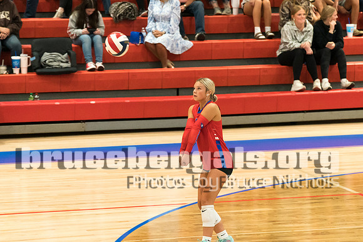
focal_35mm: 197
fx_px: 1986
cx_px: 206
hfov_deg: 10.4
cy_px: 155
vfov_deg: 7.0
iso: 4000
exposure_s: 1/1000
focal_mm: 110
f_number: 2.8
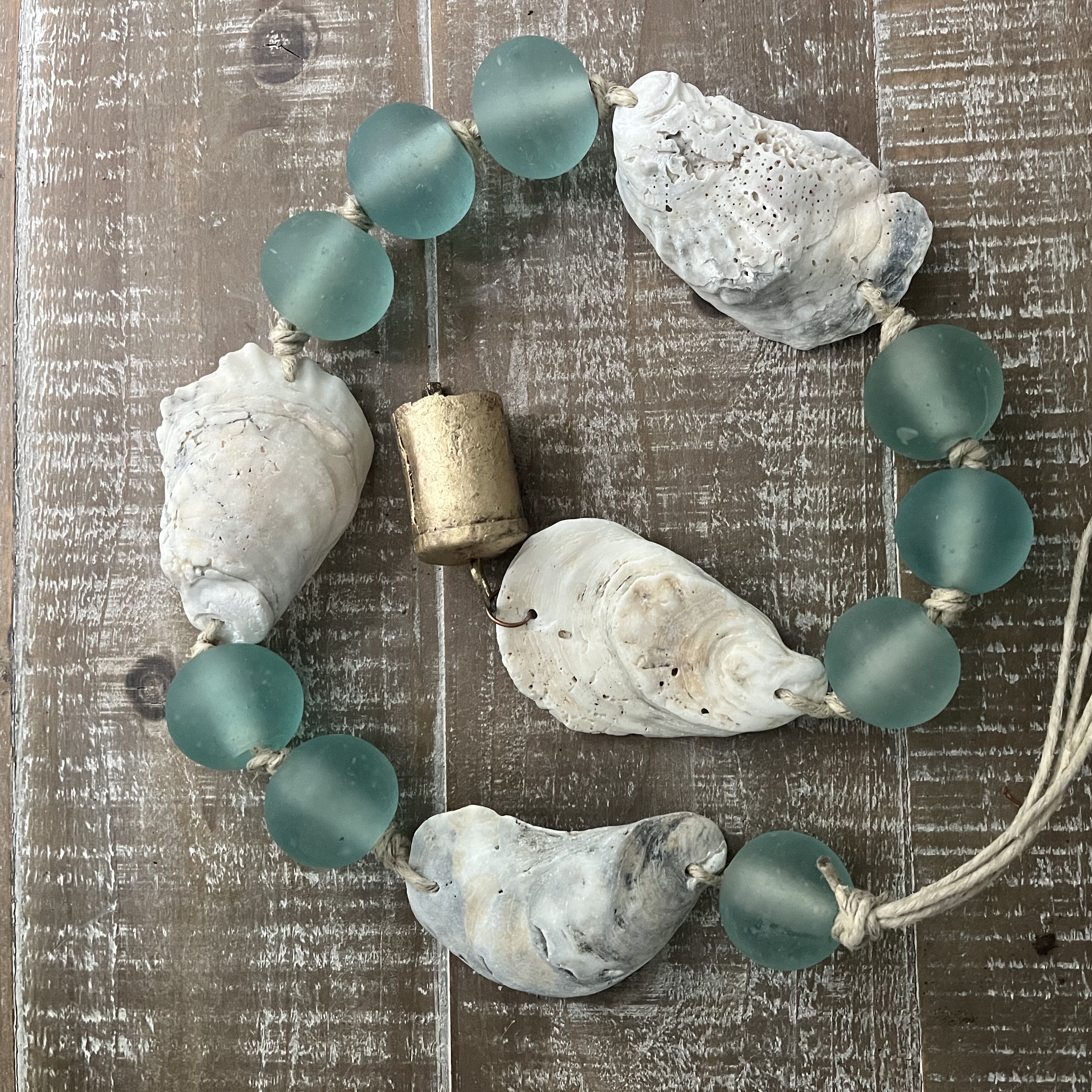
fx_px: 1106
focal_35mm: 31
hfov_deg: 52.3
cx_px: 626
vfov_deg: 52.5
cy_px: 543
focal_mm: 5.1
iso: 500
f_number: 1.6
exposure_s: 1/53
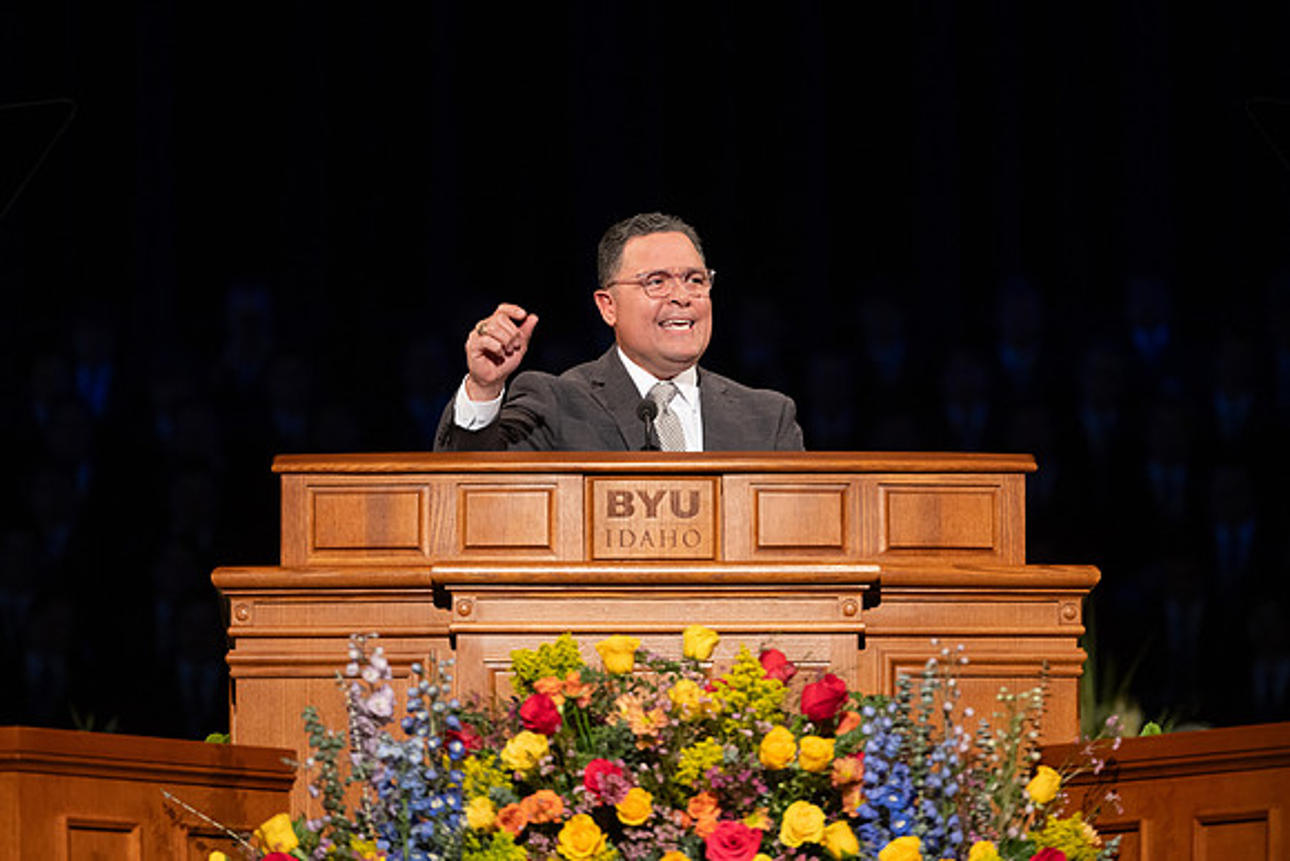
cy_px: 396
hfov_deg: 9.5
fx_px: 7765
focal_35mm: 217
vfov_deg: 6.3
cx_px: 668
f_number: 3.2
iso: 1000
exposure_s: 1/320
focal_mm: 195
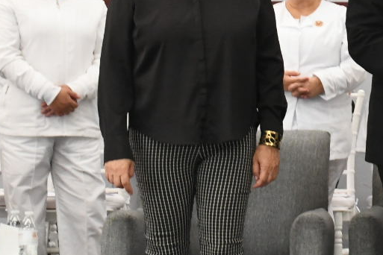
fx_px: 1915
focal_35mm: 180
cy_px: 66
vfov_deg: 7.6
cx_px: 502
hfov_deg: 11.1
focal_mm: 38
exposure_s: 1/125
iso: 4000
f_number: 13
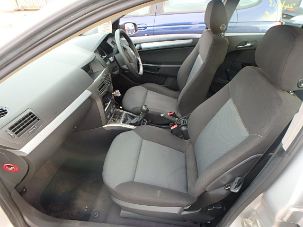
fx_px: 184
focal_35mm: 21
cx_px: 152
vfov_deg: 63.4
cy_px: 114
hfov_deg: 79.0
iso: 200
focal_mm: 3.7
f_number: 3.5
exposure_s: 1/50
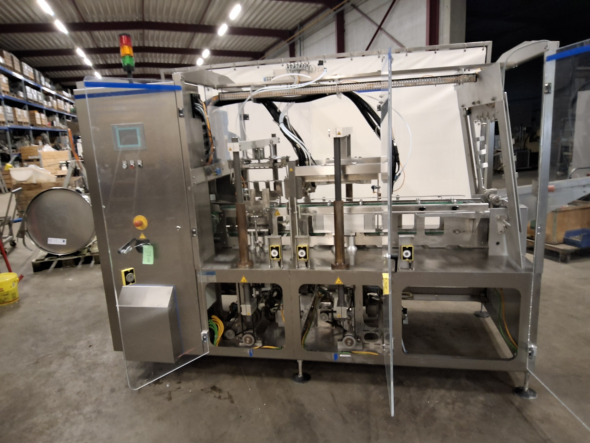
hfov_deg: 69.4
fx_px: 426
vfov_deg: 54.9
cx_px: 295
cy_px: 222
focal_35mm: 25
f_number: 2
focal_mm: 3.08
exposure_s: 1/25
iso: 320
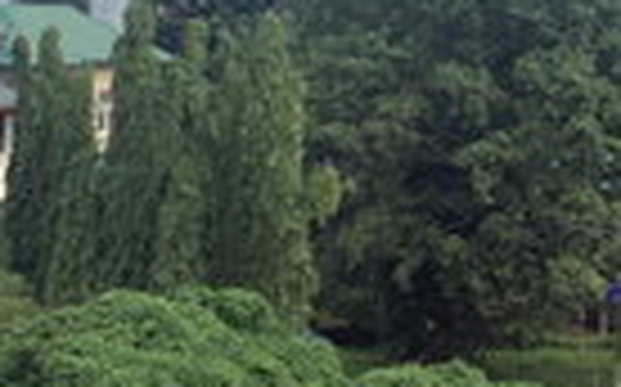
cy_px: 14
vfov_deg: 8.1
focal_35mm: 160
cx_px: -184
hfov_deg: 12.7
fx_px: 2706
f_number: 2.4
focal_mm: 6
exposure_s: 1/813
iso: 16
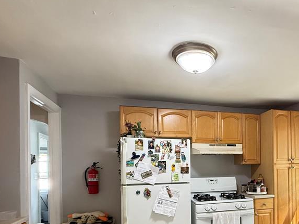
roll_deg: +1.4
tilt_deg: +1.0
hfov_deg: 66.7
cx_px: 209
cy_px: 169
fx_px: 216
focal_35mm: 25
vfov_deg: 52.4
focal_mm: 2.22
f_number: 2.2
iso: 640
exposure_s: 1/60
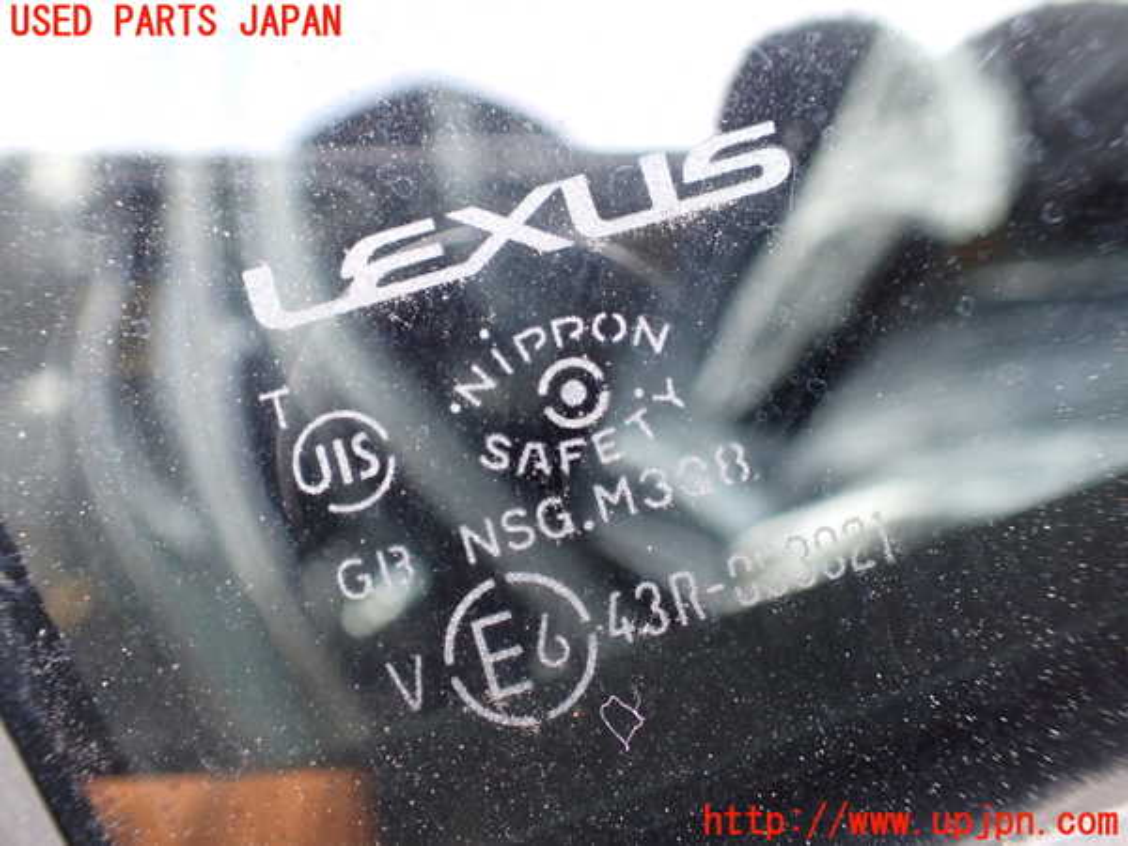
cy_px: 423
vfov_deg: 46.8
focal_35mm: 30
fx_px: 978
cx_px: 564
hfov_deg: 60.0
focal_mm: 5.4
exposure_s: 1/125
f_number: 2.3
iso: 400
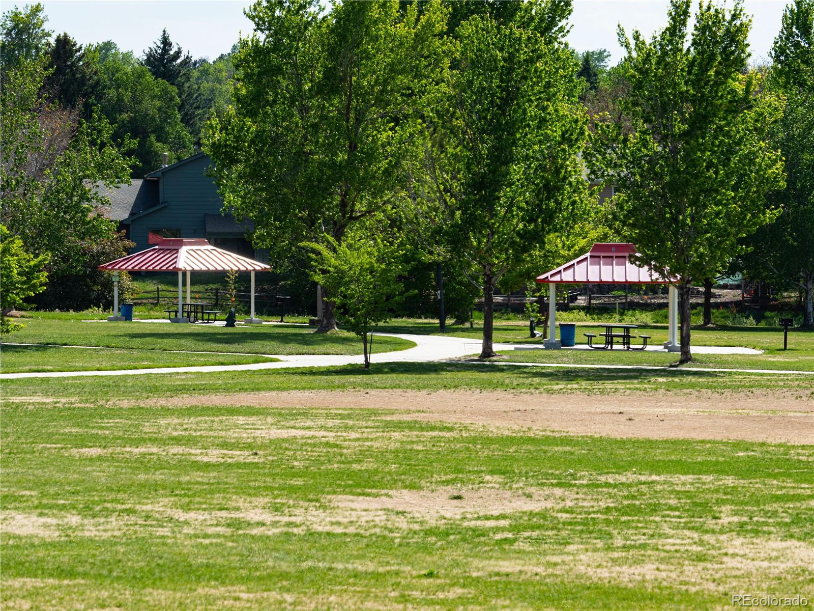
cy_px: 306
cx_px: 407
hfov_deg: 9.9
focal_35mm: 200
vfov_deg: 7.4
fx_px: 4703
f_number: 4
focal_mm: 100
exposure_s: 1/800
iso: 200
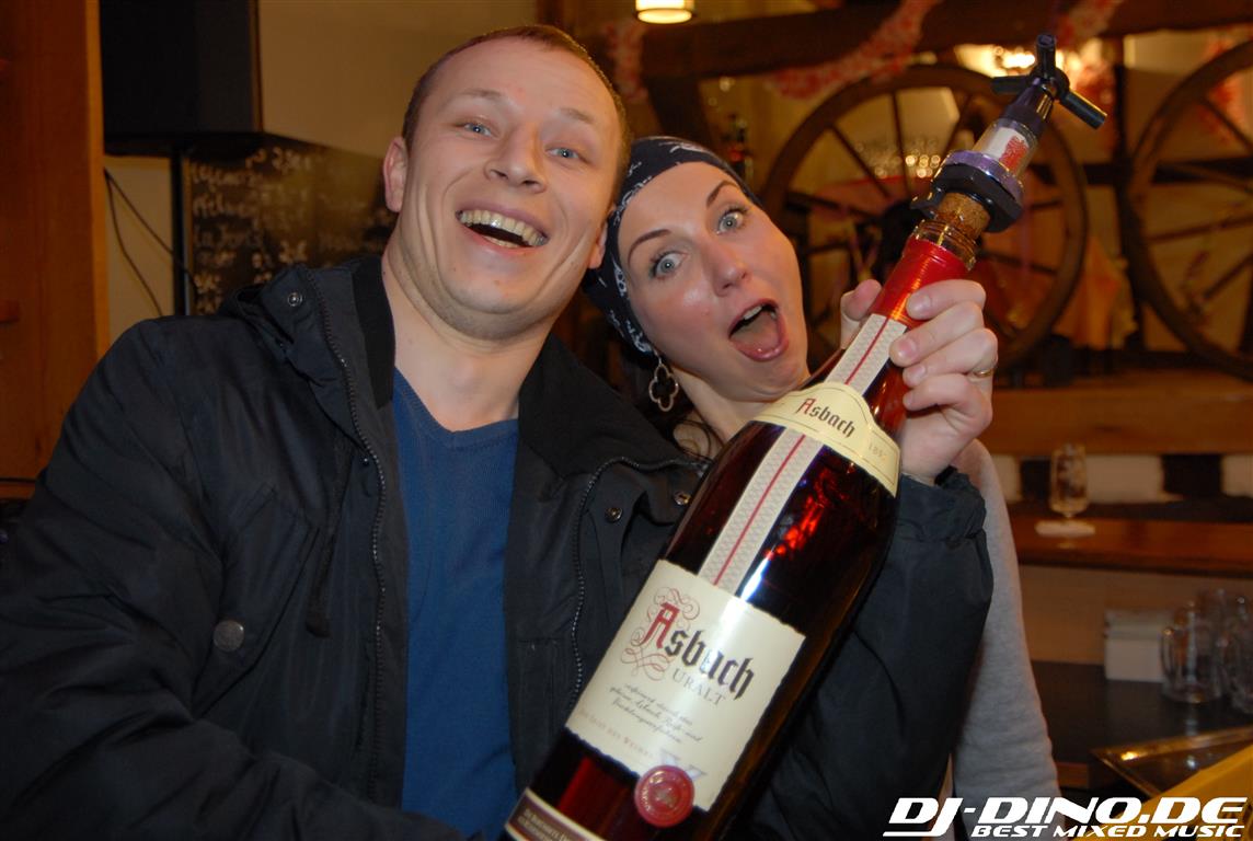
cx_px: 626
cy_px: 420
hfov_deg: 46.3
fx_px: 1465
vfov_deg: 32.0
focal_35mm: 42
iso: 400
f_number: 4
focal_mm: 28
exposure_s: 1/13
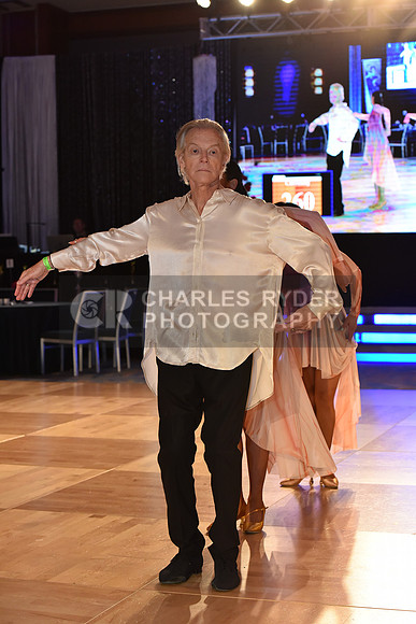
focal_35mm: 70
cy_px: 312
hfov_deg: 19.5
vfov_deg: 28.8
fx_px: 1213
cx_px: 208
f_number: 5
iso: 2000
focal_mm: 70
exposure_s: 1/320
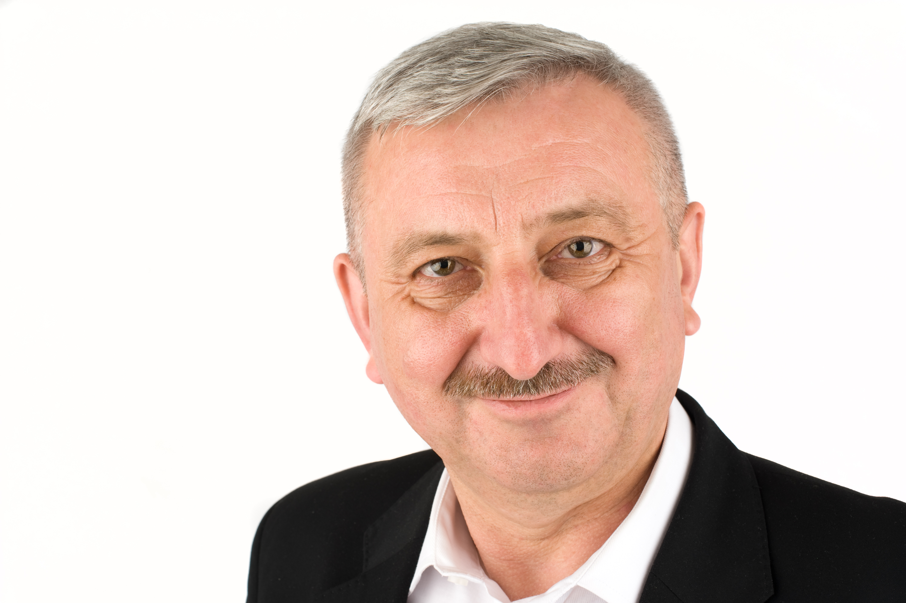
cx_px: 453
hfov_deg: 39.6
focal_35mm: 50
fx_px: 1258
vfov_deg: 27.0
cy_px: 302
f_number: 13
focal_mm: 50
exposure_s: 1/160
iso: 200
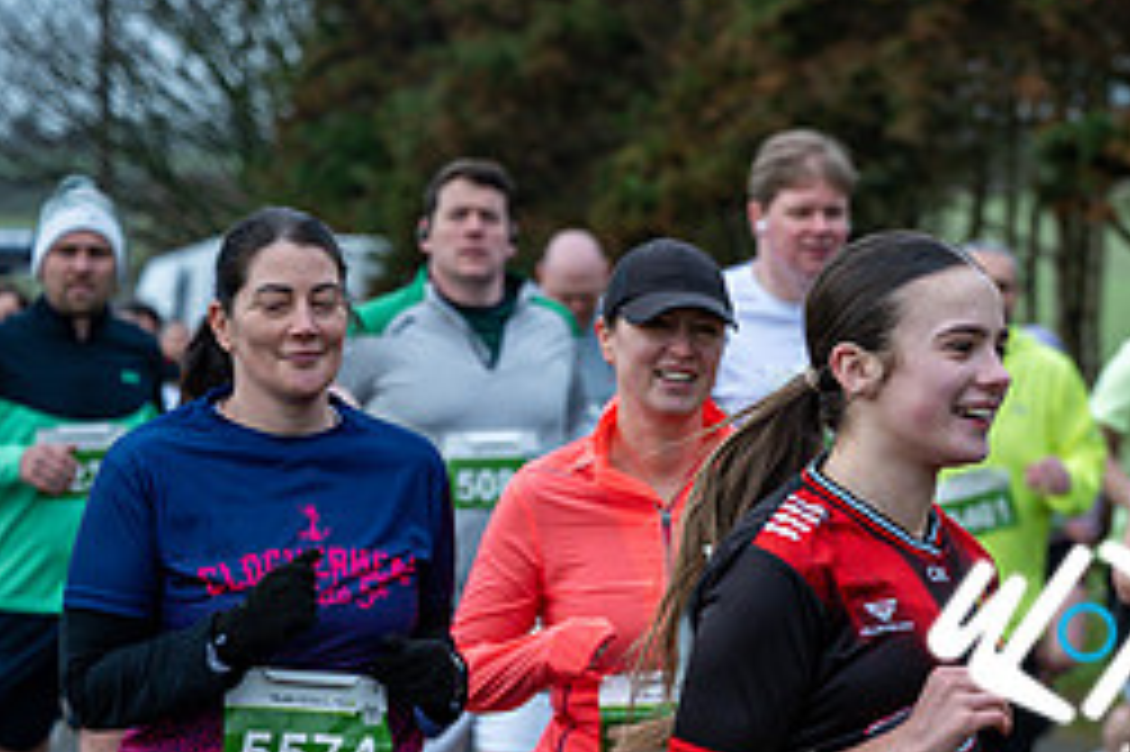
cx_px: 1085
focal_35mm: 162
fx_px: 5081
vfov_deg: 8.4
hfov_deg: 12.6
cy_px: 732
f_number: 2.8
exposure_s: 1/1250
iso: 400
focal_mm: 70
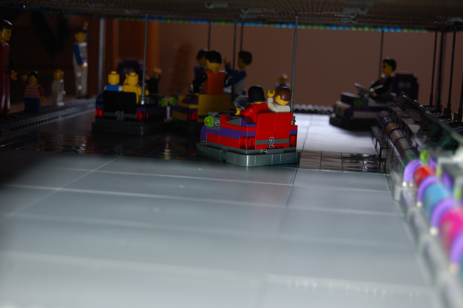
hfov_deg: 35.1
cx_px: 232
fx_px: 732
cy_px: 154
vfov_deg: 23.7
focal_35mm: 57
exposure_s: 1/60
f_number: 5
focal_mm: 38
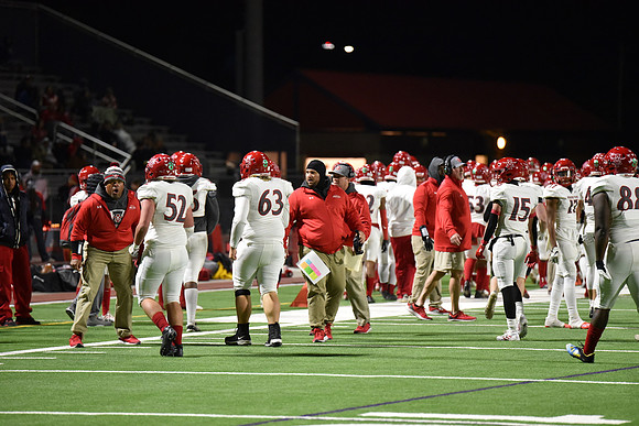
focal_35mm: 200
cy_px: 213
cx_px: 320
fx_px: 3551
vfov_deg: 6.9
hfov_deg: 10.3
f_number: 2.8
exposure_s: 1/500
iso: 5600
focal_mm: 200
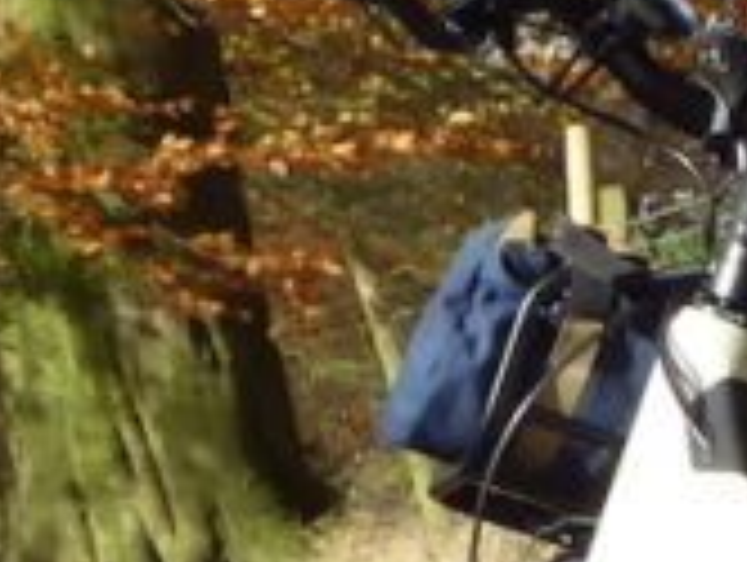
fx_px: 3198
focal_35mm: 148
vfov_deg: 9.7
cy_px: 935
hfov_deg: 12.5
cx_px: 1184
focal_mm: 4.3
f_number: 4
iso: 400
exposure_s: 1/1000
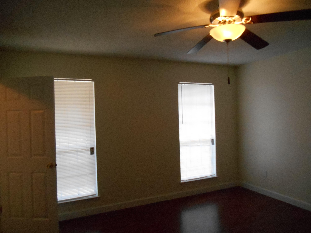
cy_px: 116
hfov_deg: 67.3
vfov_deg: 53.1
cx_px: 156
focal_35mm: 26
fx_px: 234
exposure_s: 1/200
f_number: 3.4
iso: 800
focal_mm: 4.7
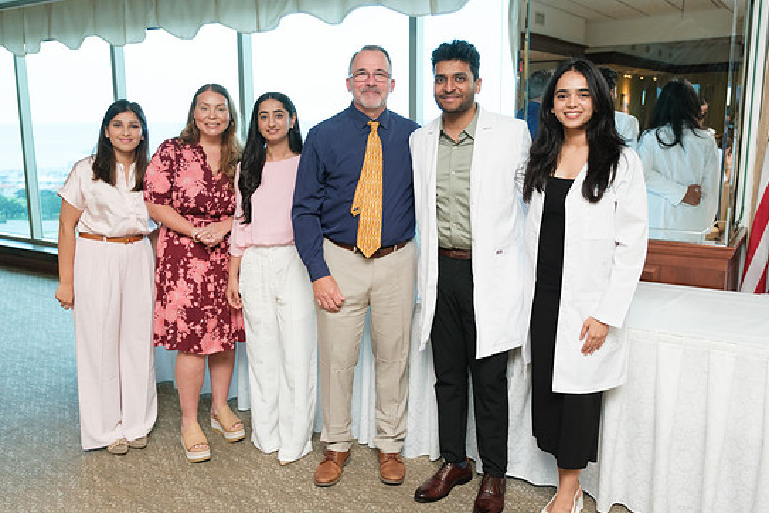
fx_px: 662
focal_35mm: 31
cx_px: 368
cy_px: 250
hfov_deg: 60.3
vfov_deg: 42.3
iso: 640
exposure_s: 1/125
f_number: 2.8
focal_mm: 19.4
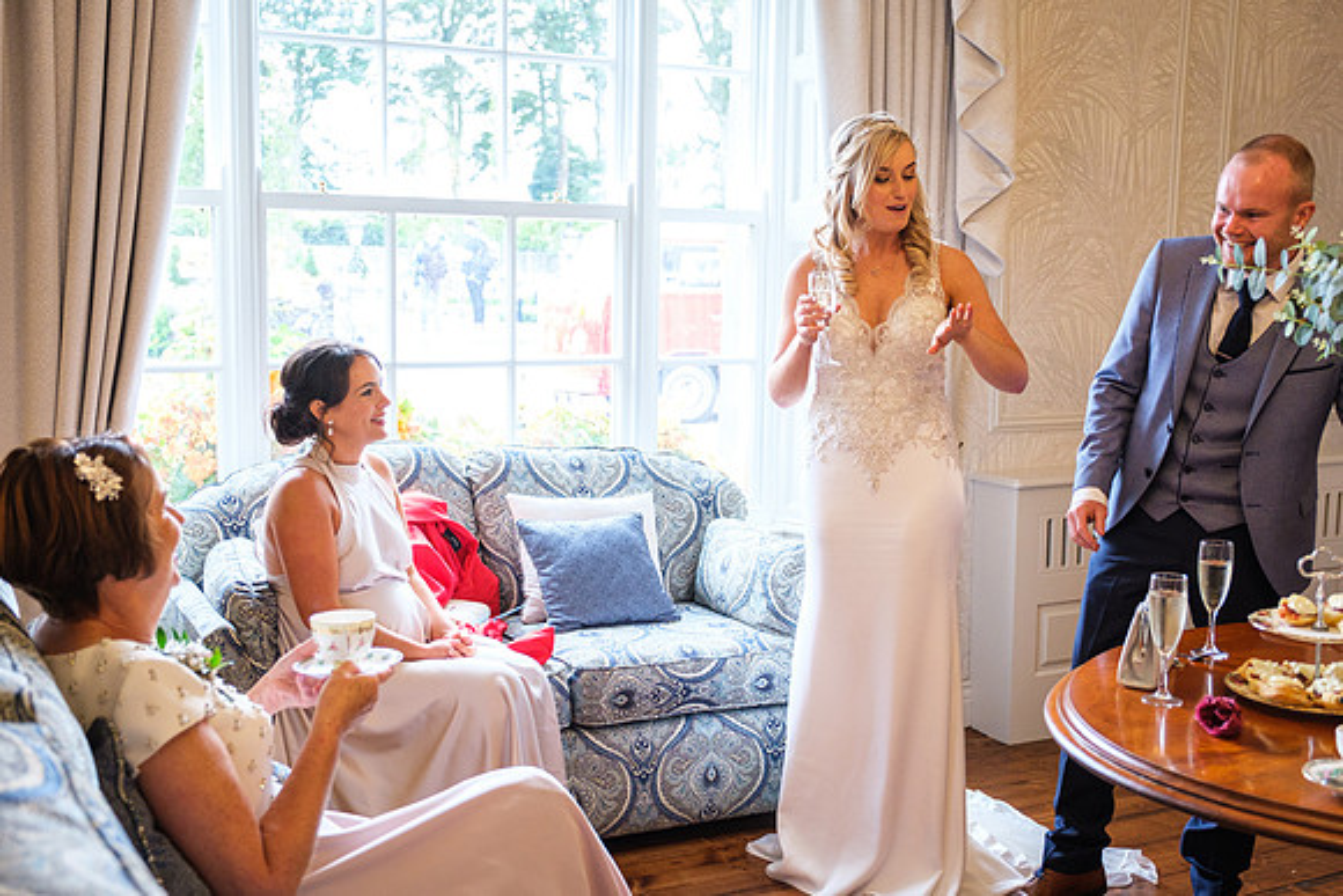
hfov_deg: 48.4
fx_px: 1493
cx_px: 672
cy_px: 448
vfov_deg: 33.4
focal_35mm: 40
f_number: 2.8
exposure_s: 1/160
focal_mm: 26.6
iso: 1250
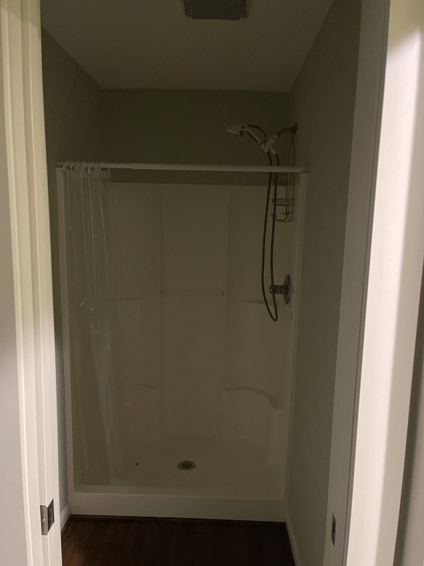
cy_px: 283
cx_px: 212
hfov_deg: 54.9
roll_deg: -0.6
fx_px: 408
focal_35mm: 25
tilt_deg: -7.3
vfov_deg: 69.4
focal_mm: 5.1
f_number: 1.6
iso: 1000
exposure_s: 1/30
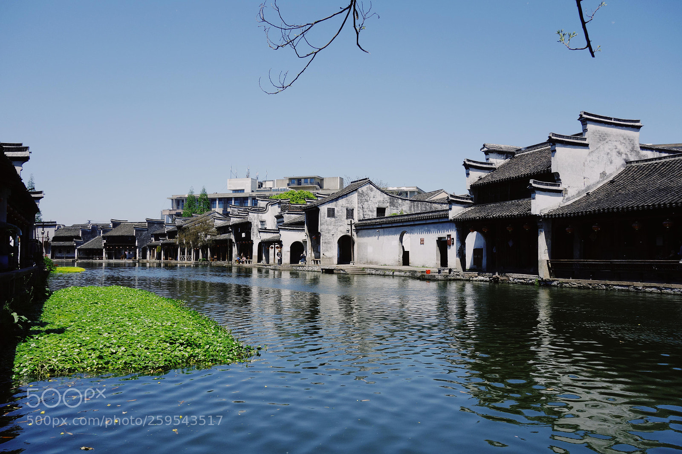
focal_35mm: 29
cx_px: 341
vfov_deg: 44.9
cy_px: 227
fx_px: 549
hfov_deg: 63.7
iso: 125
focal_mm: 10.77
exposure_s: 1/500
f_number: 6.3
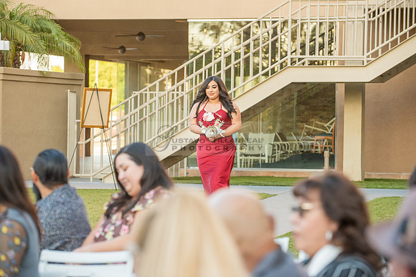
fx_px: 1503
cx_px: 208
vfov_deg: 10.6
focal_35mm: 130
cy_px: 138
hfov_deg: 15.8
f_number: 4
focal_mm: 130
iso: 800
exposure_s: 1/320
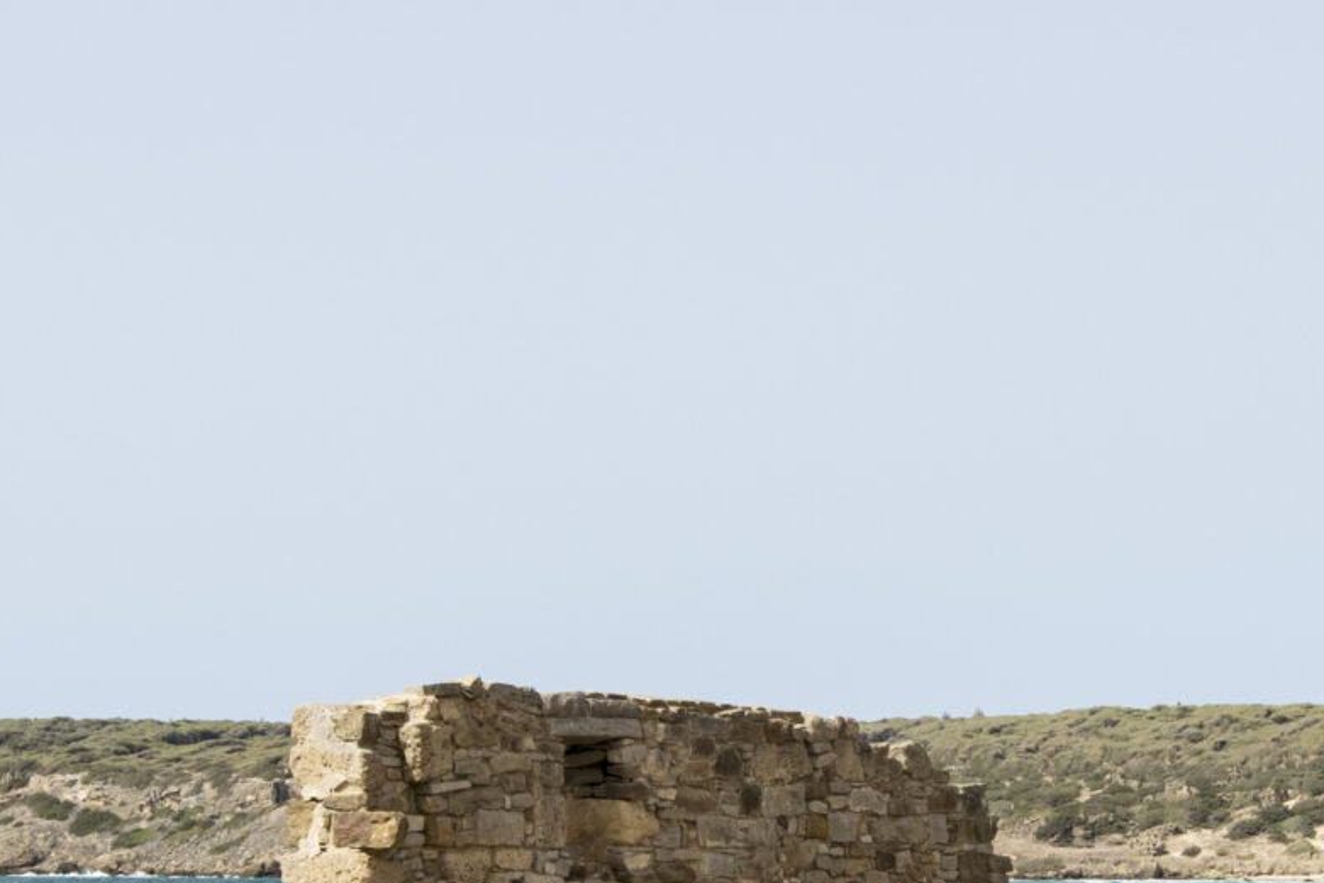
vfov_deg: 11.6
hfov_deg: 17.3
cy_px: 755
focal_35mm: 118
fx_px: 4340
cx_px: 648
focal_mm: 24
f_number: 10
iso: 200
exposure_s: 1/400
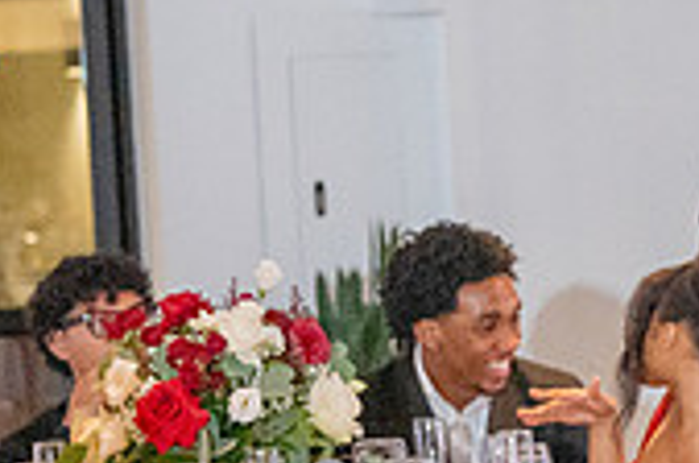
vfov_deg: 5.8
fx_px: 4535
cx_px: 1055
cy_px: 449
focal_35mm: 234
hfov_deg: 8.6
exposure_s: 1/200
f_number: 4
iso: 3200
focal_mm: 68
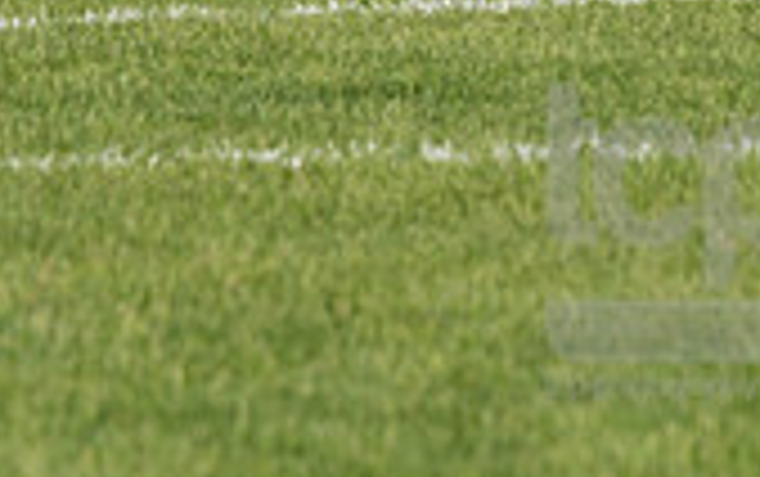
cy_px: -387
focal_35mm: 1046
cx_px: 45
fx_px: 21687
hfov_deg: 2.0
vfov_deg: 1.3
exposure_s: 1/1600
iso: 250
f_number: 5.6
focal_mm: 200
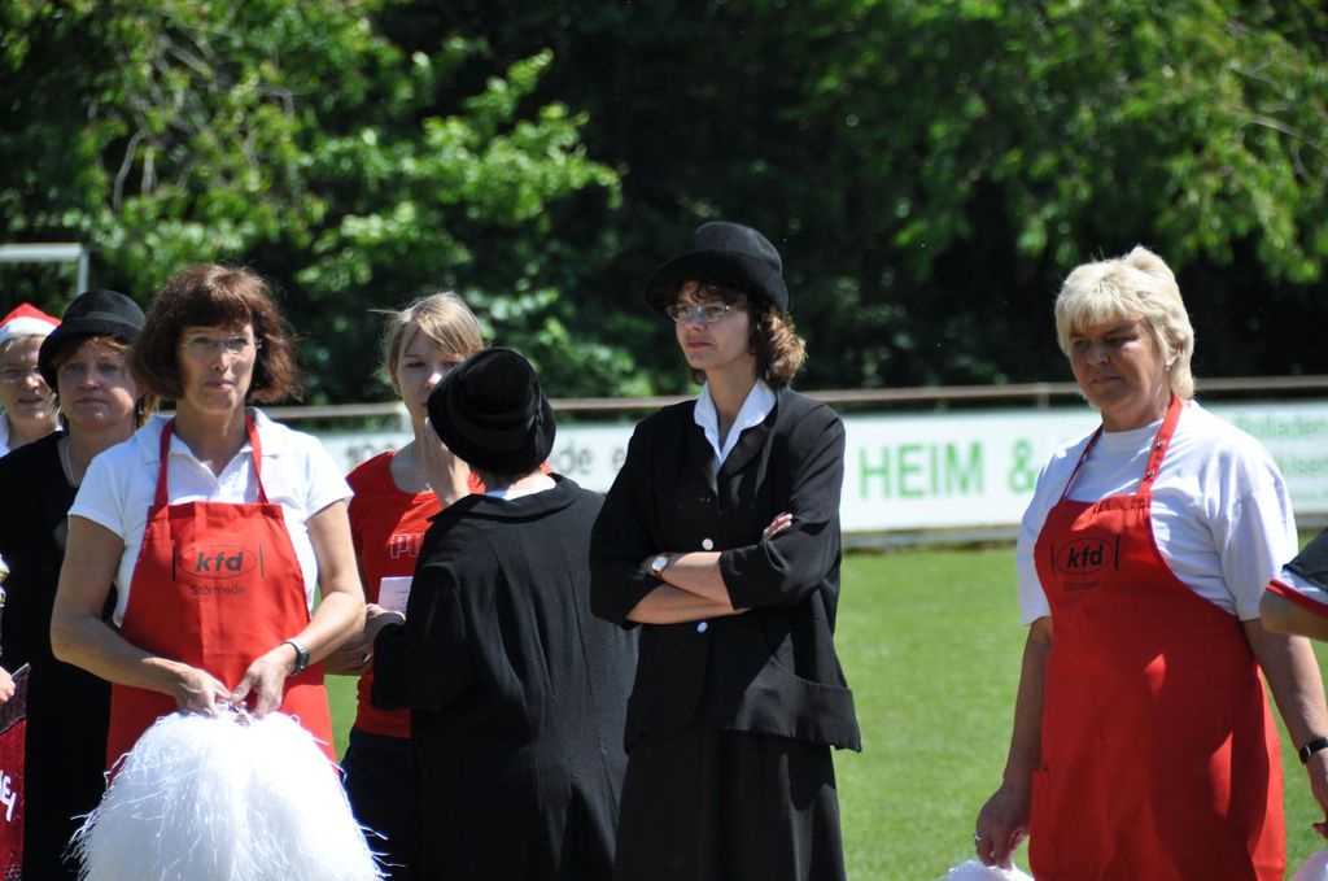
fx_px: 11048
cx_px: 664
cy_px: 440
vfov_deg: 4.6
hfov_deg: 6.9
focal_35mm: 300
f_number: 5.6
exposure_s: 1/500
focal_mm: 200
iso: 200
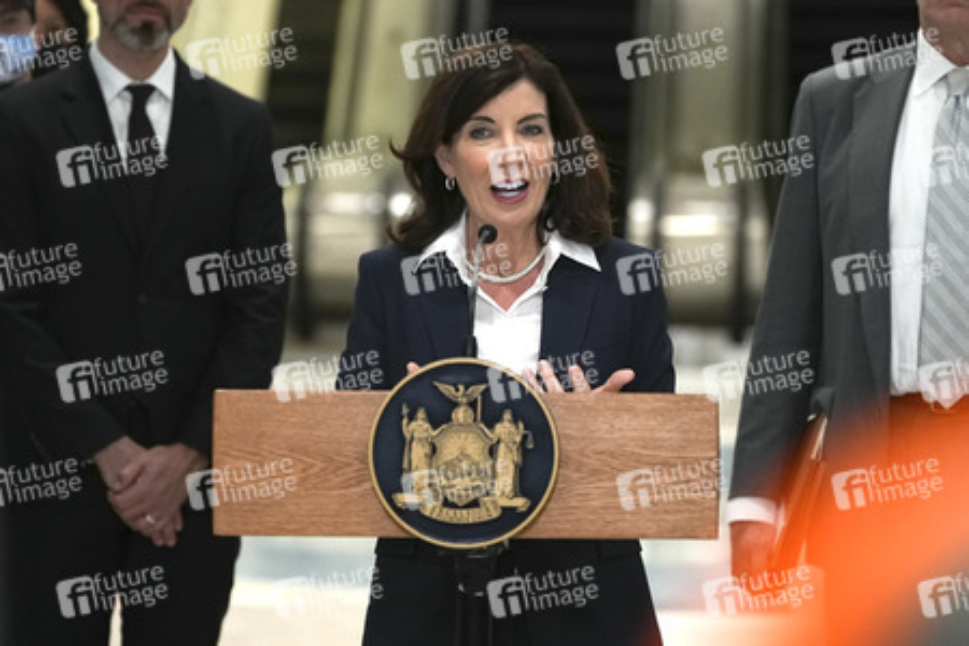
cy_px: 323
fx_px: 5544
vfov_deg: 6.7
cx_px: 484
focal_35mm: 206
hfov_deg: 10.0
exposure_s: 1/400
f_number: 5.6
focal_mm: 206
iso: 5000
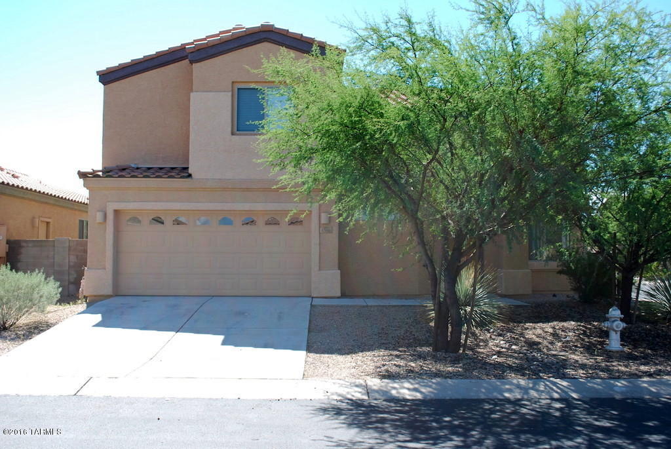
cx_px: 336
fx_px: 672
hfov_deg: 53.1
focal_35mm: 36
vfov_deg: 37.0
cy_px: 224
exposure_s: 1/160
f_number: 6.3
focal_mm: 24
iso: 100
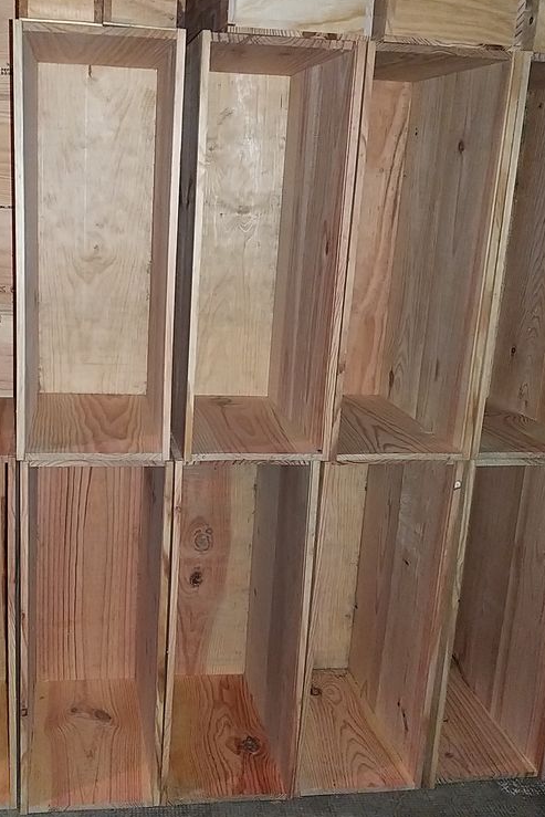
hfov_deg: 34.8
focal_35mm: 38
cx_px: 186
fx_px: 862
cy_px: 407
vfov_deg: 50.7
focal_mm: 3.93
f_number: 1.7
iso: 250
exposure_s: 1/33
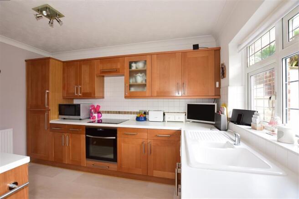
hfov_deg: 100.4
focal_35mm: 15
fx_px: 125
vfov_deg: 77.3
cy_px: 100
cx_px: 150
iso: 400
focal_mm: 10
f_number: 5.6
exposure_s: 1/40
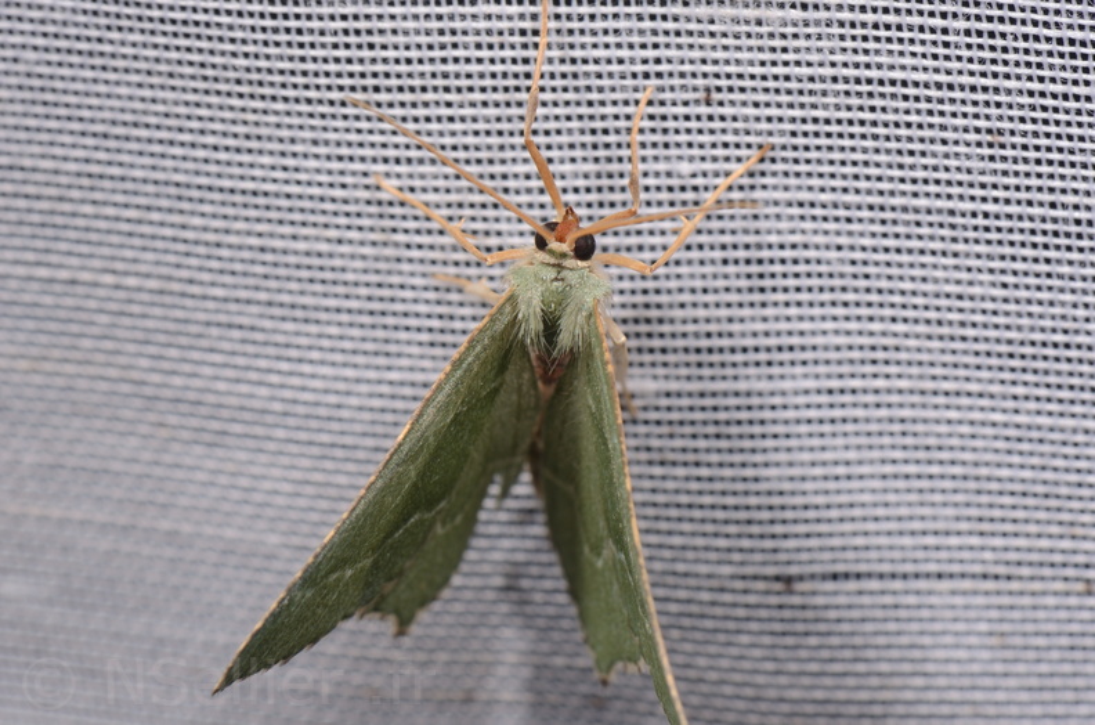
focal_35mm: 128
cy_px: 362
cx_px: 548
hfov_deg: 16.1
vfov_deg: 10.7
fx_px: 3869
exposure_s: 1/60
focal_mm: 85
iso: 100
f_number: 22
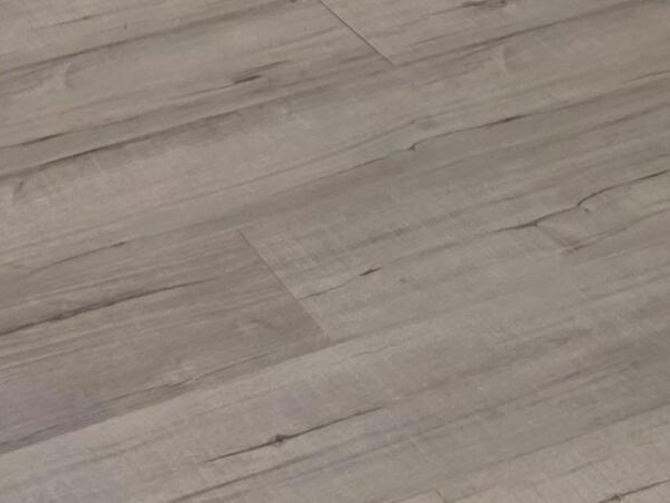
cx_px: 166
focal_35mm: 114
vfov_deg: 11.1
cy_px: -677
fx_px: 2207
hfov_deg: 17.2
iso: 160
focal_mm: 5.4
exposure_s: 1/120
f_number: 1.8
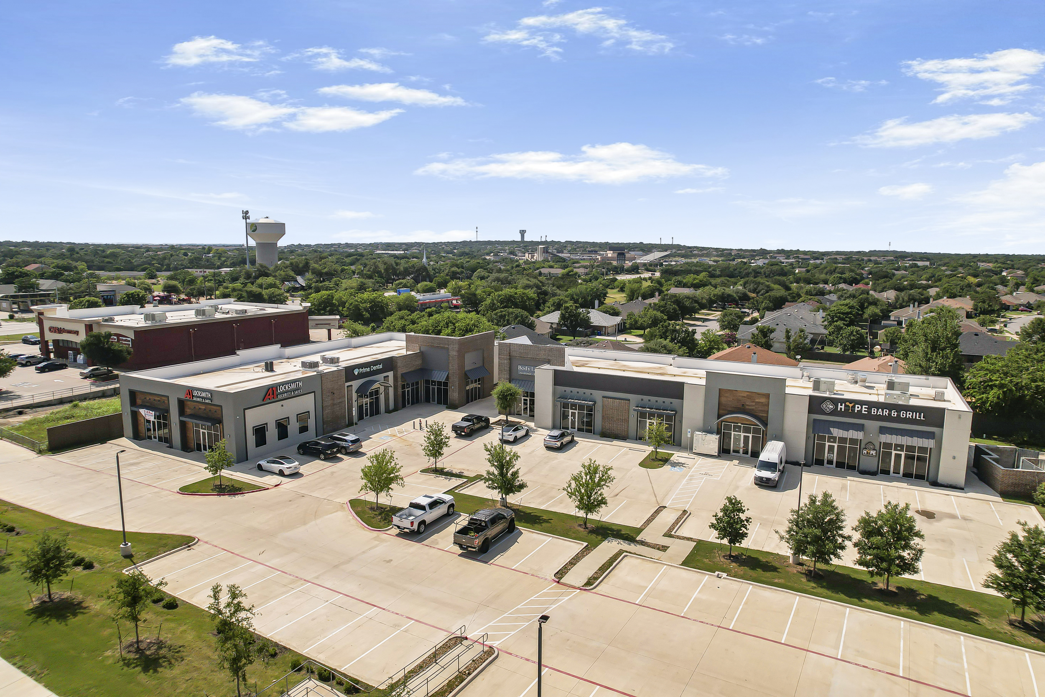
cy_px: 348
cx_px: 522
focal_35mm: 22
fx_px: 639
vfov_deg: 57.2
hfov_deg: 78.6
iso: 100
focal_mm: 8.38
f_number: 2.8
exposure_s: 1/250
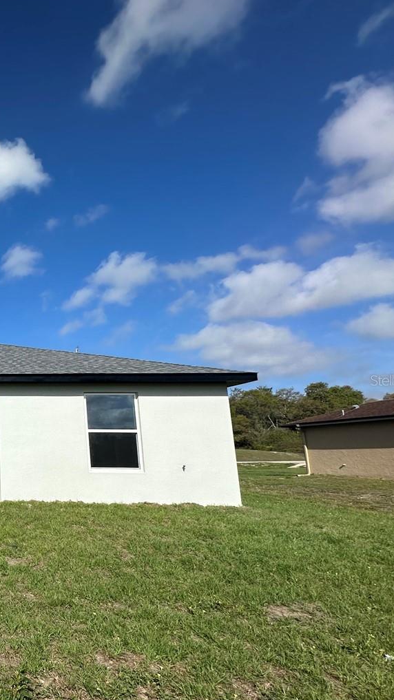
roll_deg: -1.0
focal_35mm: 24
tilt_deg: +9.3
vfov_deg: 76.2
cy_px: 380
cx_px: -116
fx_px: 446
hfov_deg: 34.3
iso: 40
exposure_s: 1/3401
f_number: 2.2
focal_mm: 2.22
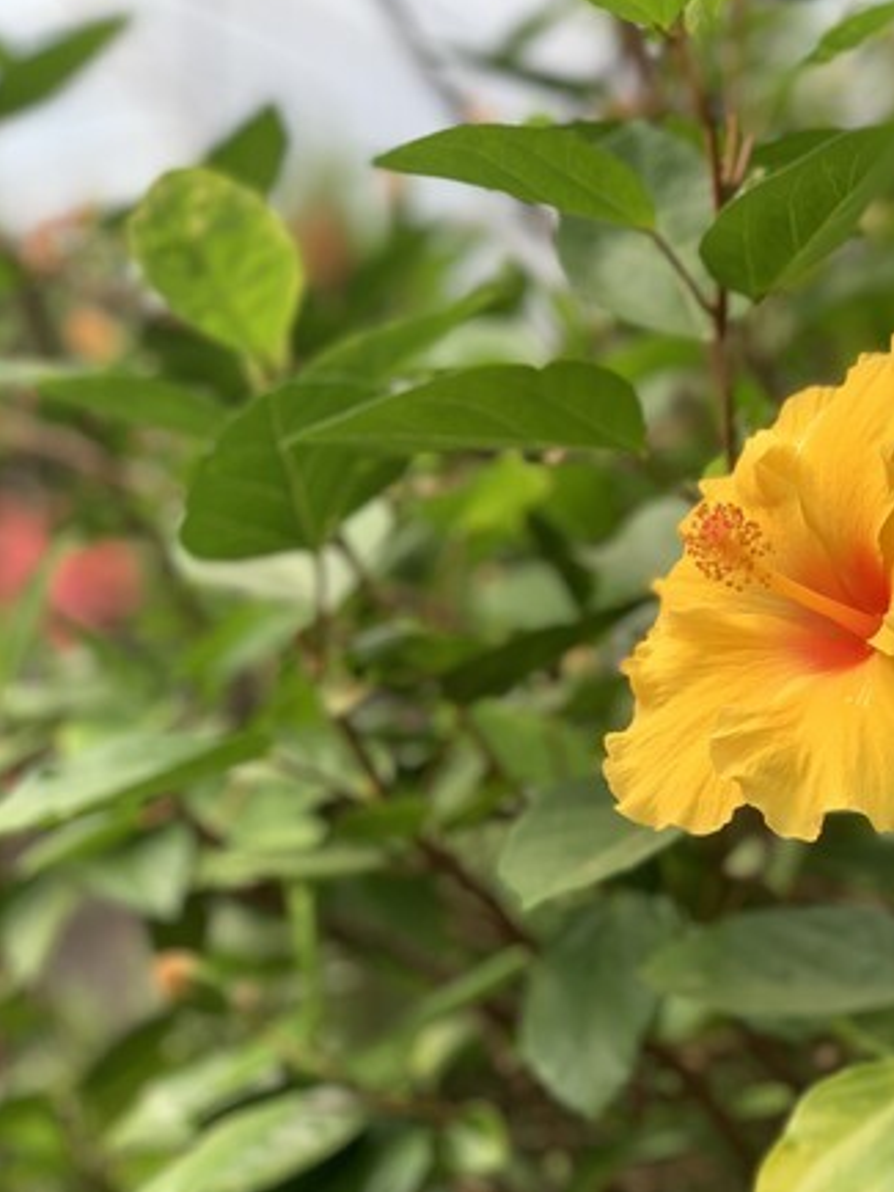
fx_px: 2478
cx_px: 644
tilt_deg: +3.4
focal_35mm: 72
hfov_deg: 20.3
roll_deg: -1.0
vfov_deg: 27.0
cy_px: 575
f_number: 2.4
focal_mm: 6
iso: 16
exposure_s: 1/122
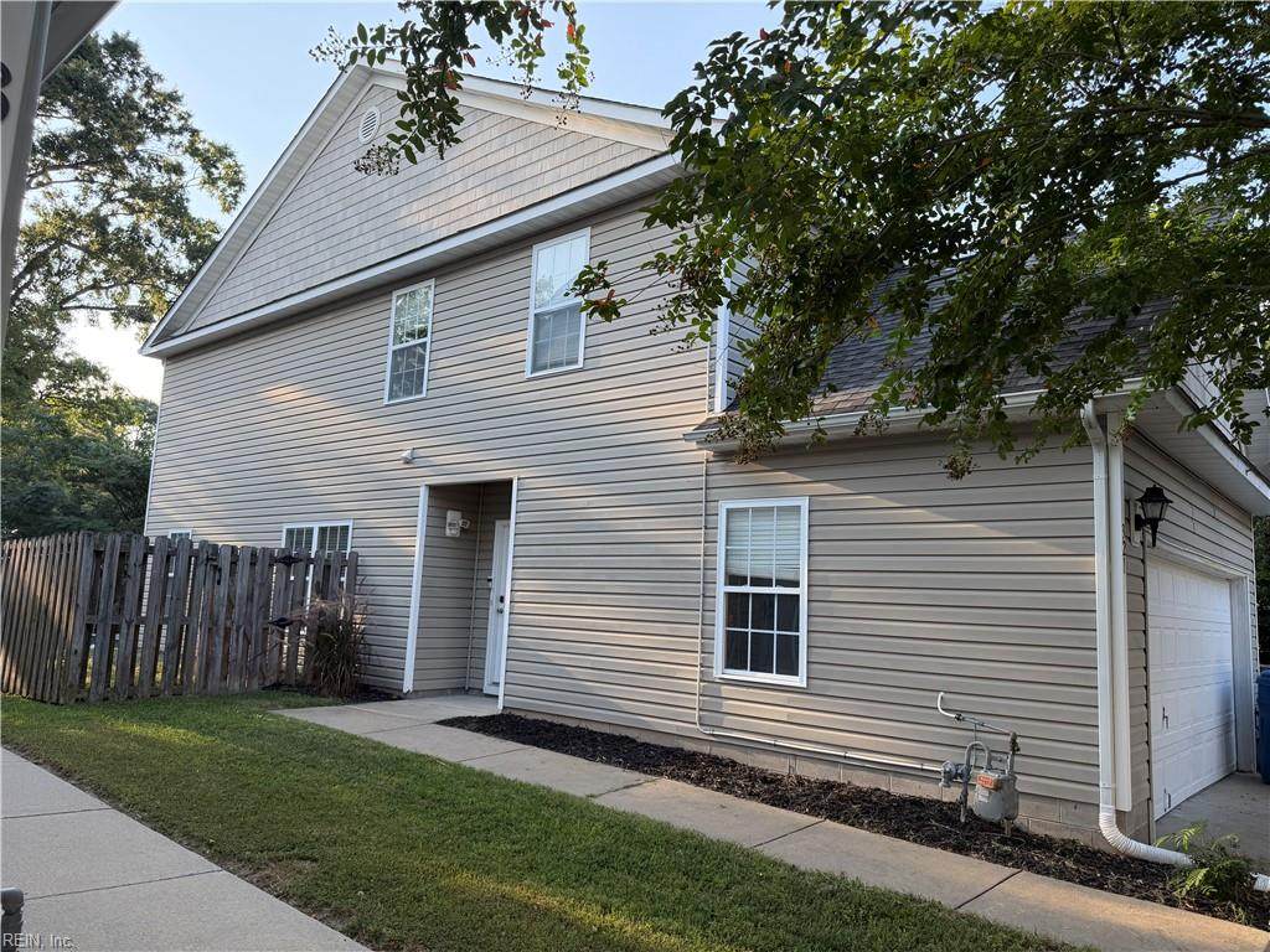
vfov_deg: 56.8
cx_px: 635
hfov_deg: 71.6
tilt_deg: +7.1
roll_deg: -1.9
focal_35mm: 24
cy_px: 476
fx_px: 881
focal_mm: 6.76
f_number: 1.78
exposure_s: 1/649
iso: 100
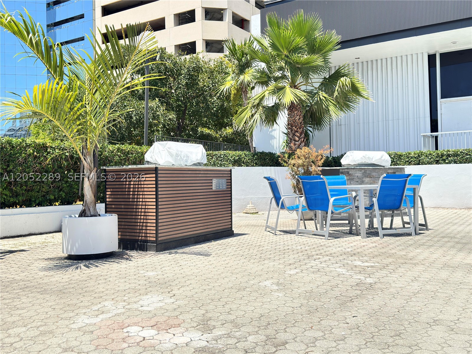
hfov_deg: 52.6
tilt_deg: +0.9
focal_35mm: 35
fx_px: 477
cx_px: 236
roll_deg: +1.4
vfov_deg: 40.7
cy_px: 177
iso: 100
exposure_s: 1/2577
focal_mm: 6.76
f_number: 1.78
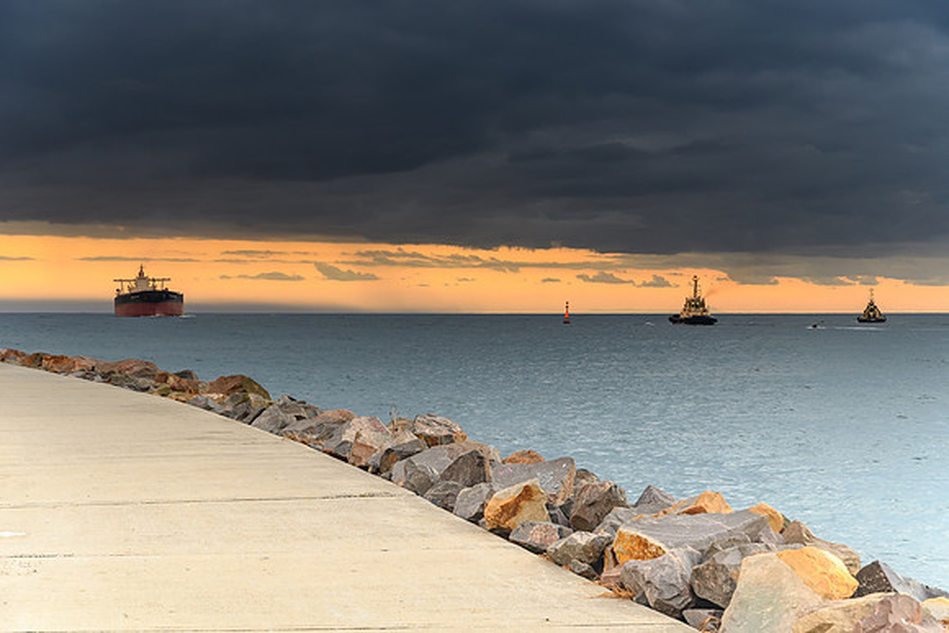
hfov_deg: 22.8
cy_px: 316
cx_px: 474
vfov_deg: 15.4
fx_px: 2348
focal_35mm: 89
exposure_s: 1/3
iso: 250
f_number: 5.6
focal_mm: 58
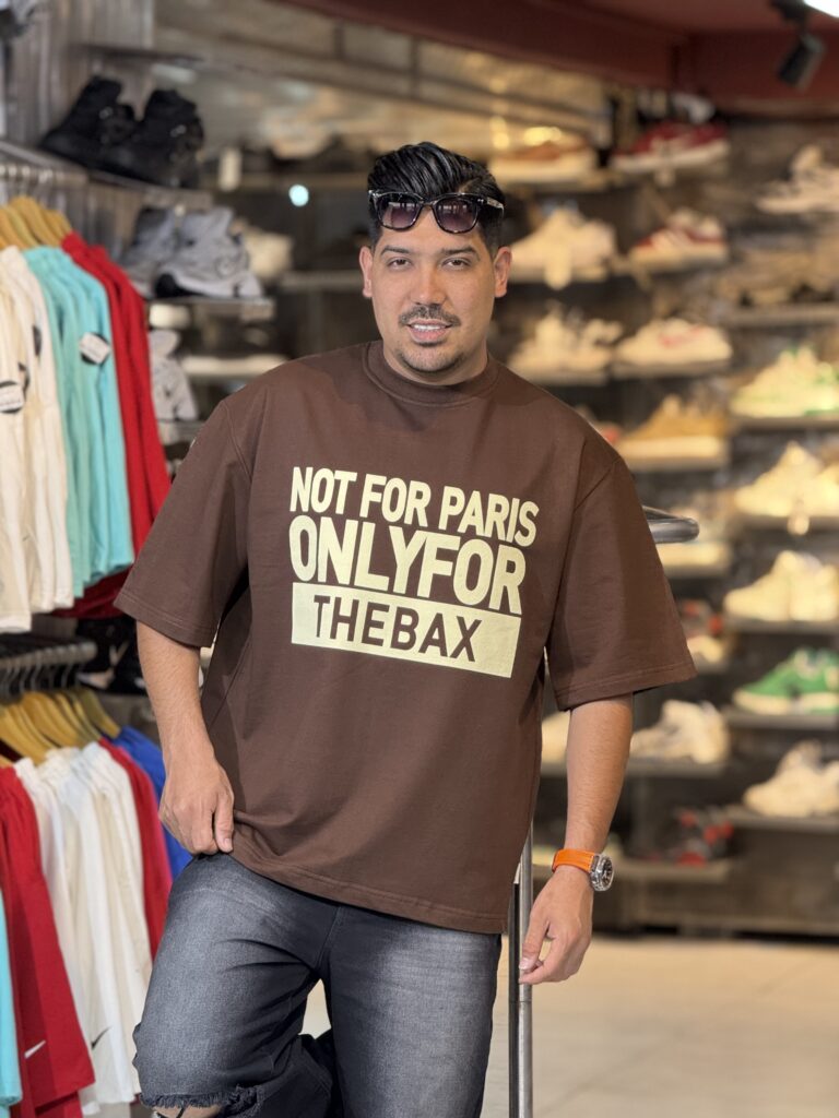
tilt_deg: -2.3
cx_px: 420
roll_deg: -0.7
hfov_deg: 12.3
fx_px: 3878
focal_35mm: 120
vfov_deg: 16.4
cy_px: 559
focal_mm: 15.66
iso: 320
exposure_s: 1/100
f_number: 2.8
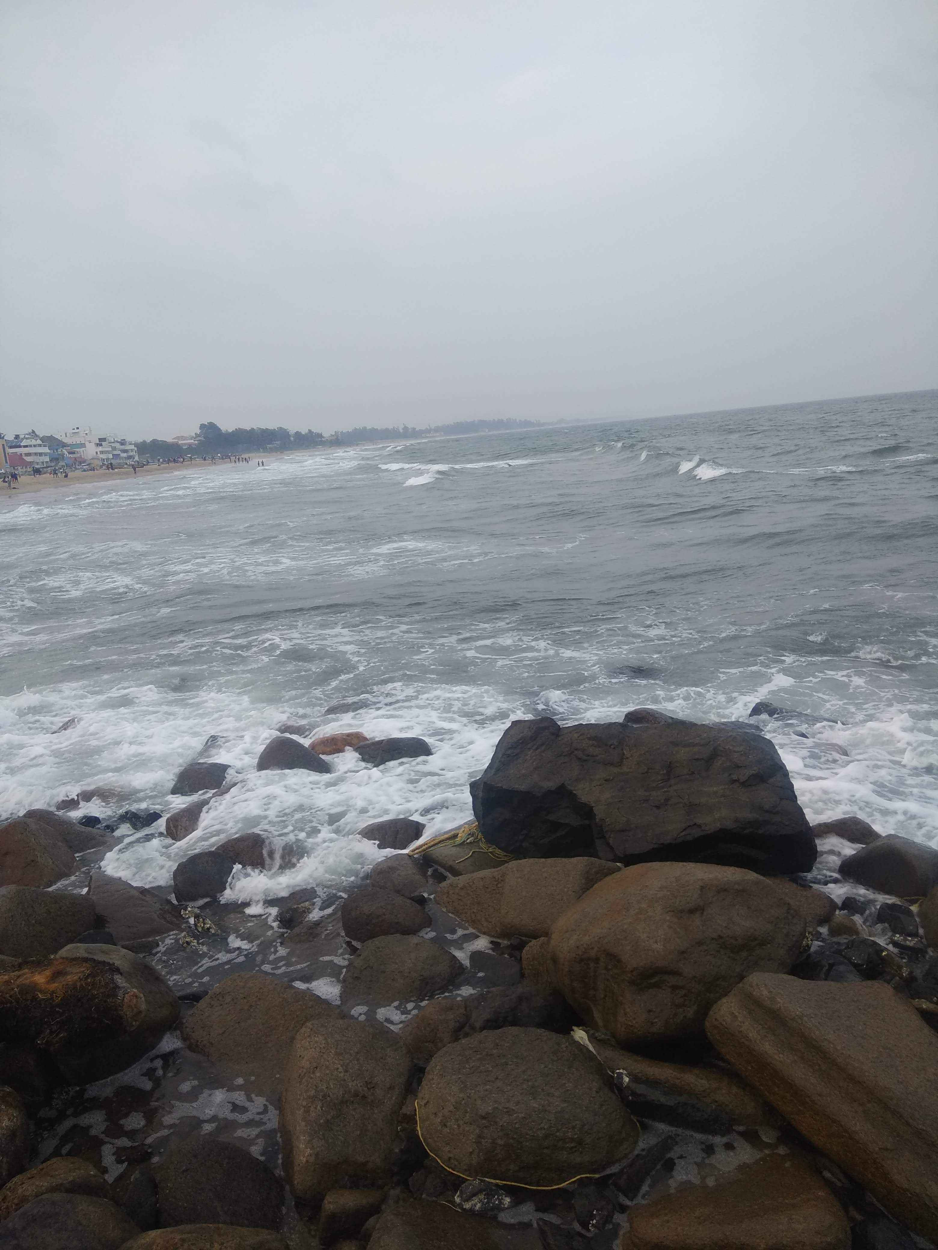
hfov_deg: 63.4
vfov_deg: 79.0
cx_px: 469
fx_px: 759
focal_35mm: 21
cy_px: 625
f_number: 2
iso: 100
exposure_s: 1/198
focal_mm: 3.57
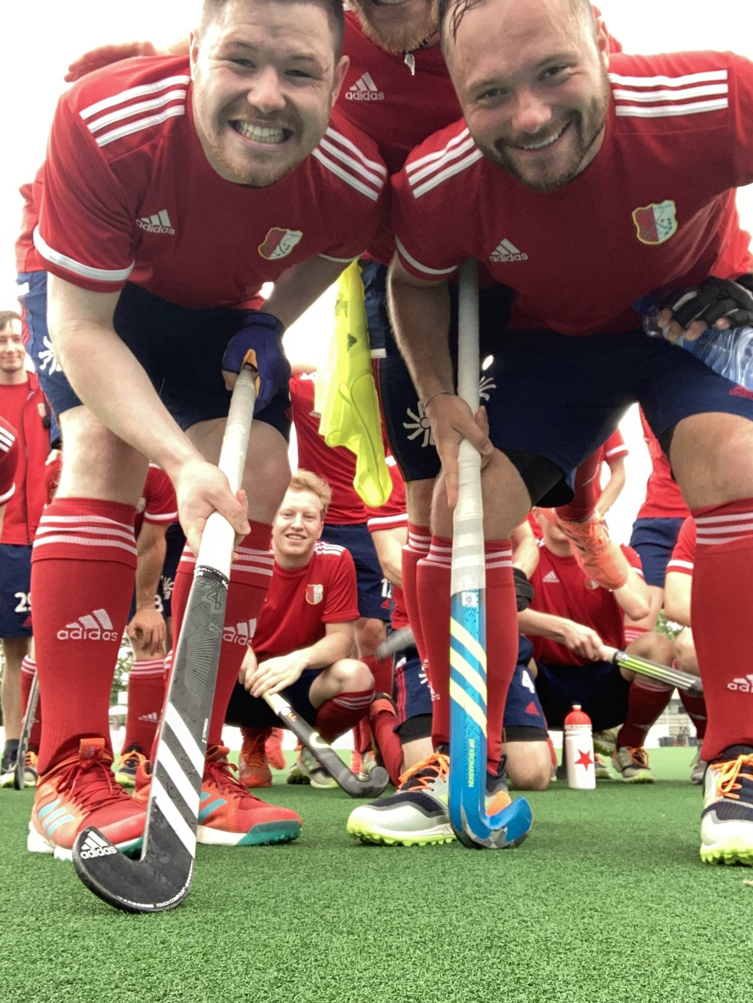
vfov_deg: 51.2
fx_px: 1043
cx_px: 381
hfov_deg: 39.7
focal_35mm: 36
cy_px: 450
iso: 50
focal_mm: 2.87
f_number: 2.2
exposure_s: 1/121
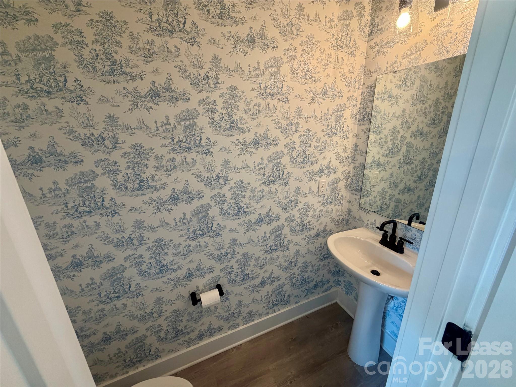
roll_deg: +1.5
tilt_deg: -17.0
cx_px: 258
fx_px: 209
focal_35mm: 14
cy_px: 194
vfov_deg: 85.7
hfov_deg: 102.1
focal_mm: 2.22
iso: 200
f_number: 2.2
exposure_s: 1/120
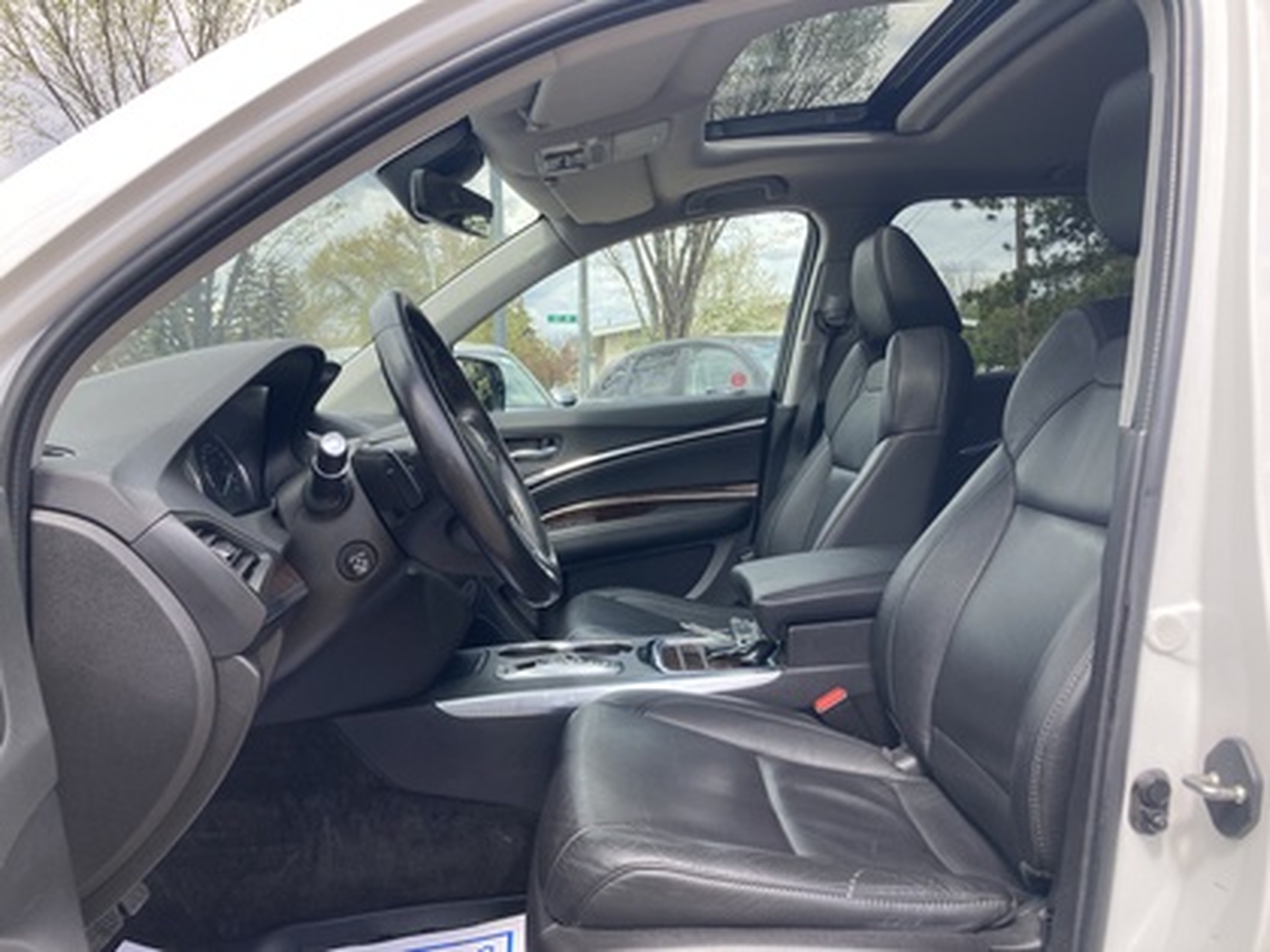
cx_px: 635
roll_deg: +0.8
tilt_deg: -4.2
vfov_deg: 49.7
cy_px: 476
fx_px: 1027
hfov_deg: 63.4
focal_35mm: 28
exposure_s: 1/340
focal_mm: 3.99
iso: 20
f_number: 1.8
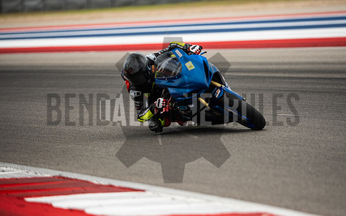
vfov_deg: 4.3
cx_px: 173
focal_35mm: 307
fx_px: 2894
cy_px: 110
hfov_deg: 6.8
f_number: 2
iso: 500
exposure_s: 1/5000
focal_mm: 200
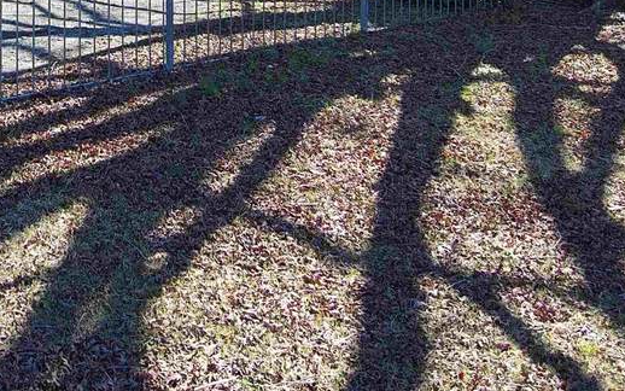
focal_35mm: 55
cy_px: -112
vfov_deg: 21.4
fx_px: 937
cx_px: 31
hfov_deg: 34.3
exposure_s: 1/240
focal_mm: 3.7
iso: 100
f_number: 2.8
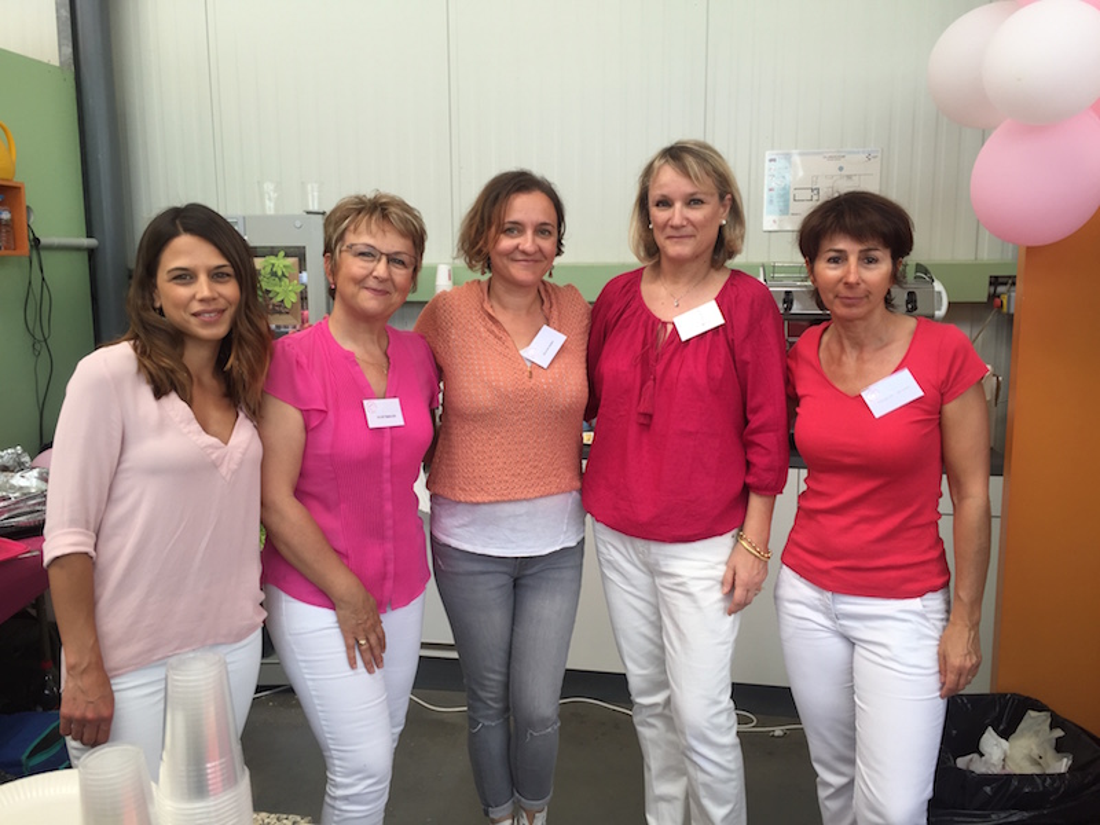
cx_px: 550
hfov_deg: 61.7
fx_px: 922
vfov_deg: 48.2
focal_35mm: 29
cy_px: 412
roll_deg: -1.0
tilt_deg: -7.1
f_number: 2.2
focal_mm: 4.15
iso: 32
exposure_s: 1/238
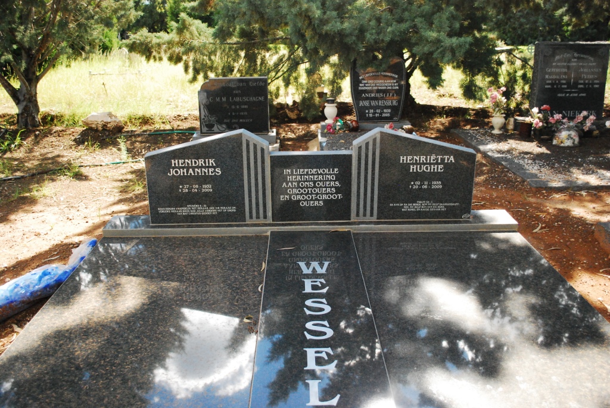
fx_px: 560
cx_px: 305
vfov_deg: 40.1
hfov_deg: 57.2
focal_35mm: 33
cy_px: 204
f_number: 4
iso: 1600
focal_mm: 22
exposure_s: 1/3200
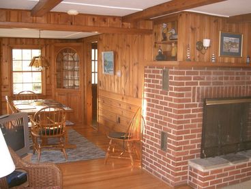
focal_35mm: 39
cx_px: 126
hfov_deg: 47.9
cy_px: 94
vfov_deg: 36.8
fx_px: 283
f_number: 2.8
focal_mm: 8
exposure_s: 1/100
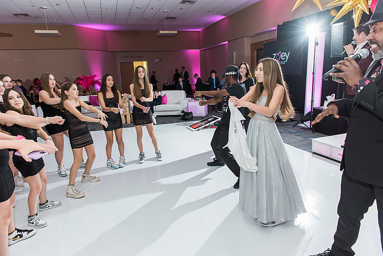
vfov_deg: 53.2
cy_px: 128
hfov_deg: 73.7
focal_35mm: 24
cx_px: 192
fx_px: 255
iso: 1000
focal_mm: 24
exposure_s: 1/100
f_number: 3.5
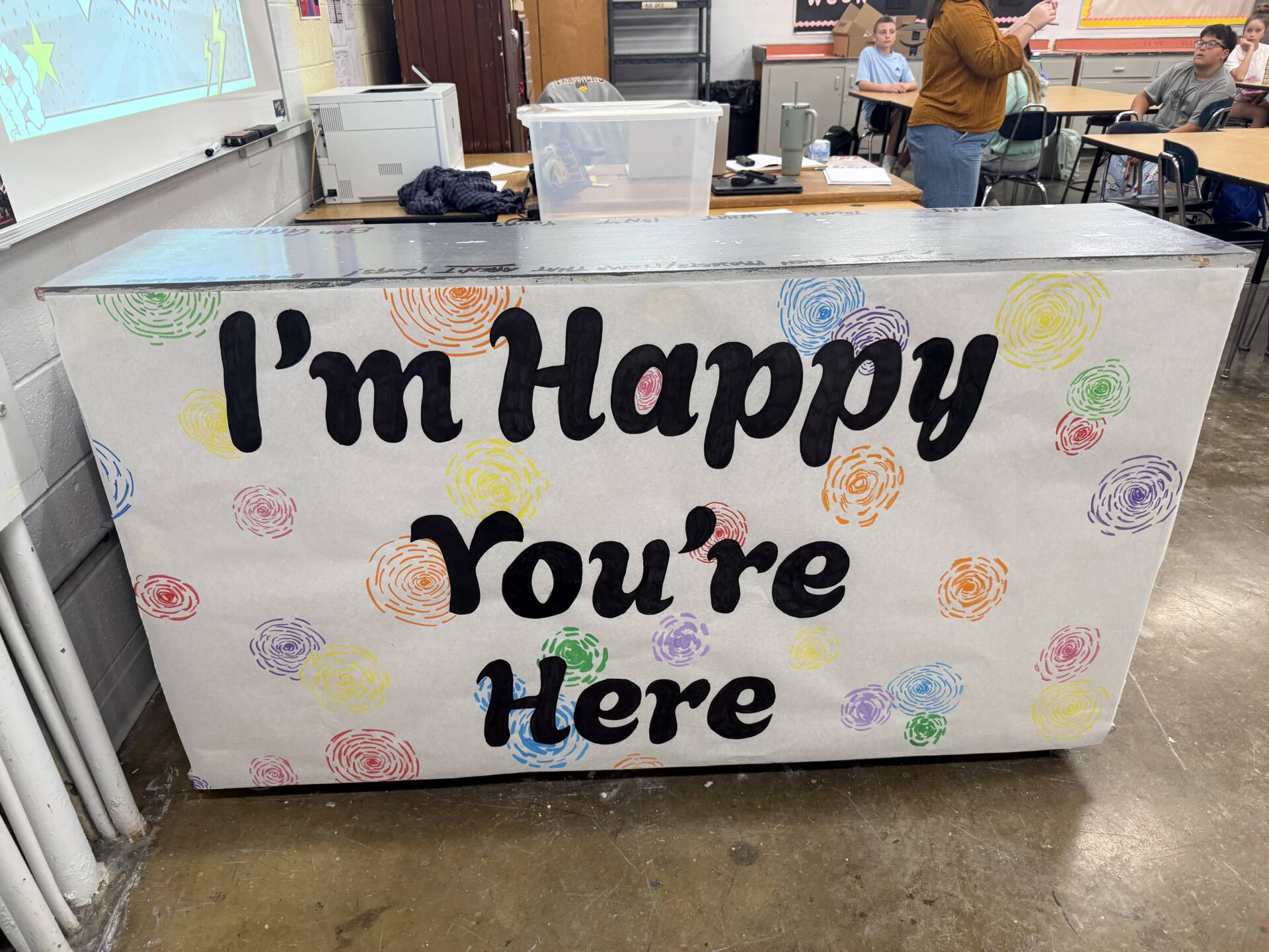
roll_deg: +1.1
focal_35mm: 24
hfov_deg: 71.6
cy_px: 476
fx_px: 880
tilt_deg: -27.5
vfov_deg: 56.8
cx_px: 634
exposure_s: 1/120
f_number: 1.78
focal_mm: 6.76
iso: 160
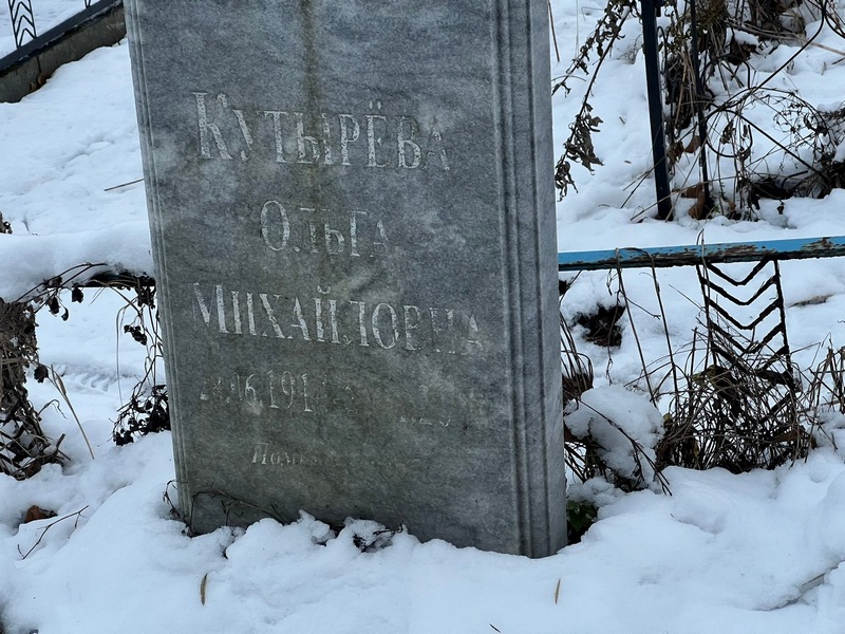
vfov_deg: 19.1
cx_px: 422
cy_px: 317
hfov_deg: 25.3
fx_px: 1880
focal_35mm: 77
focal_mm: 9
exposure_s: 1/99
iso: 160
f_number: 2.8
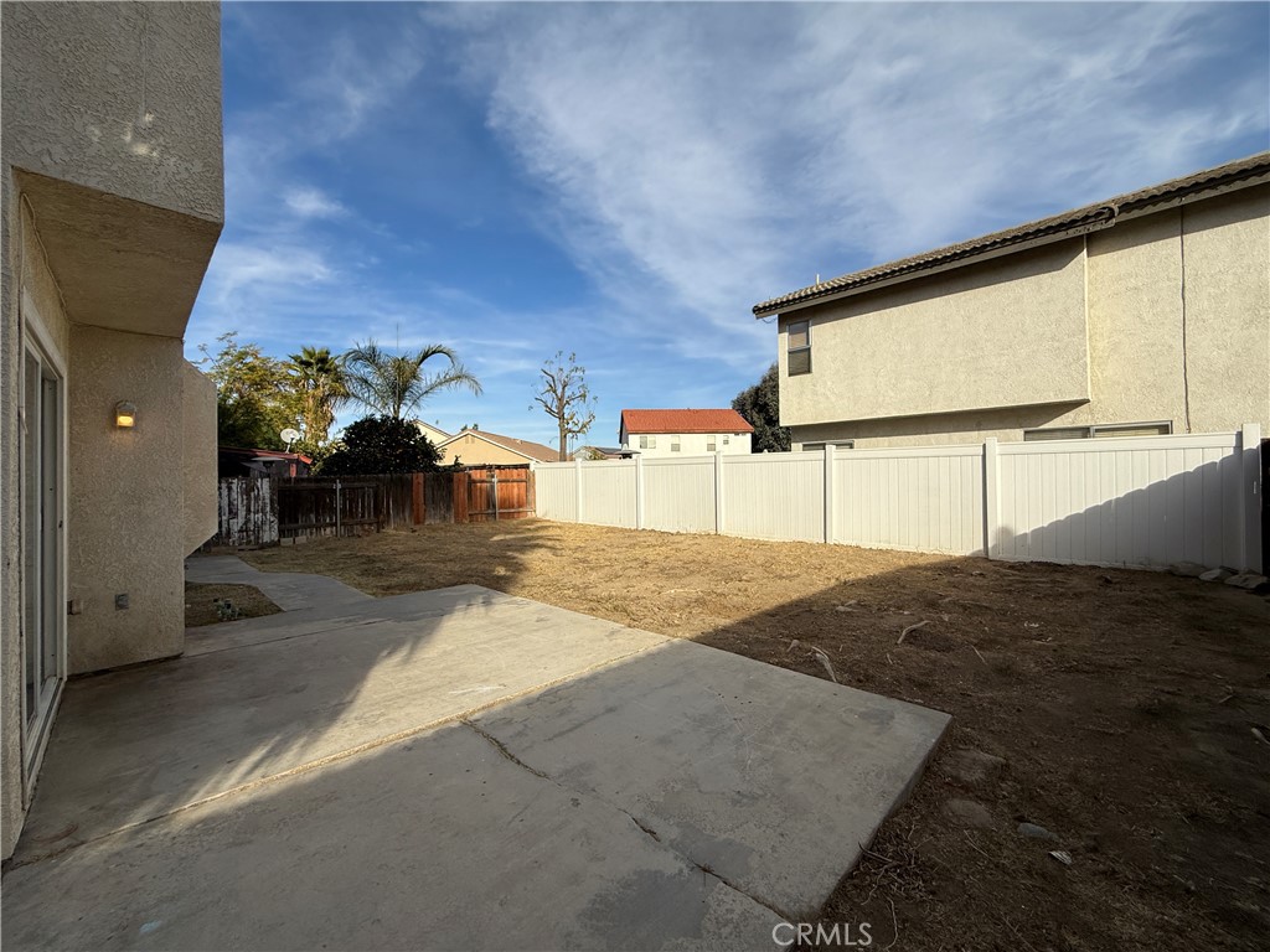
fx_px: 514
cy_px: 476
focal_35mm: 14
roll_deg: -0.9
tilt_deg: +3.2
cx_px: 635
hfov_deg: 102.1
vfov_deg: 85.7
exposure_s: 1/3891
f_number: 2.2
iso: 50
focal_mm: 2.22
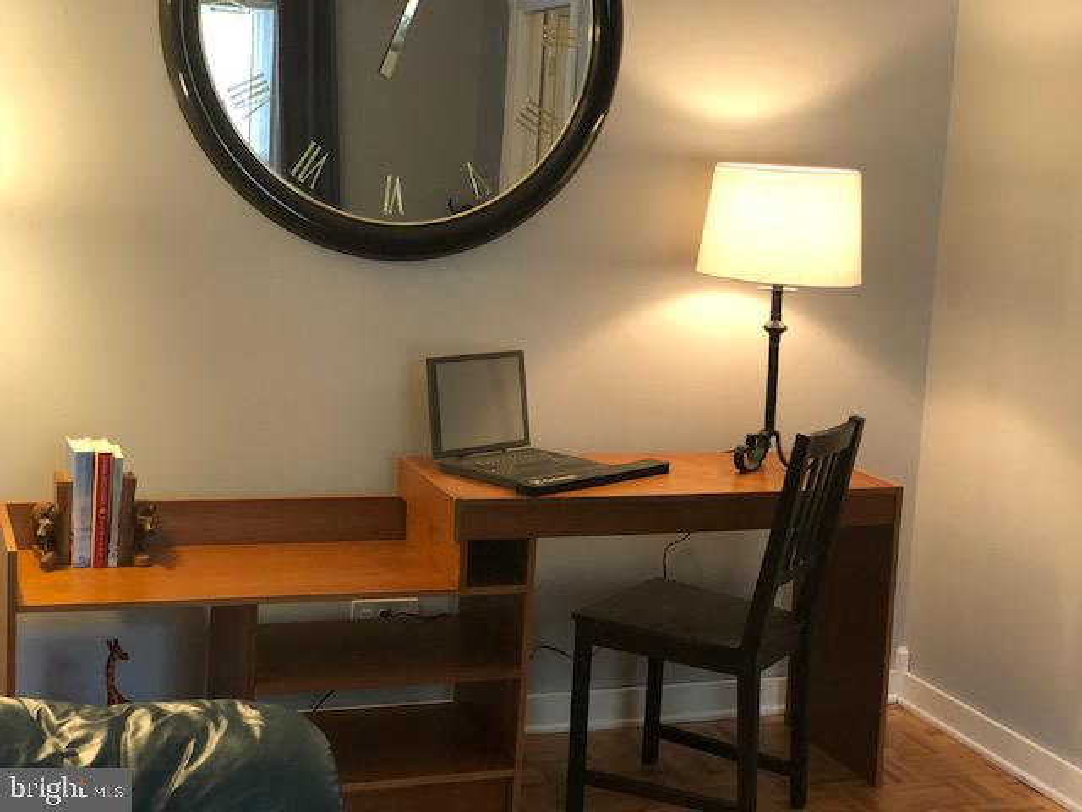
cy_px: 406
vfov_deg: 28.0
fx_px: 1625
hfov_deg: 36.8
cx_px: 541
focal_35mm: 52
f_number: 2.4
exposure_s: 1/60
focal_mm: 6
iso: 250
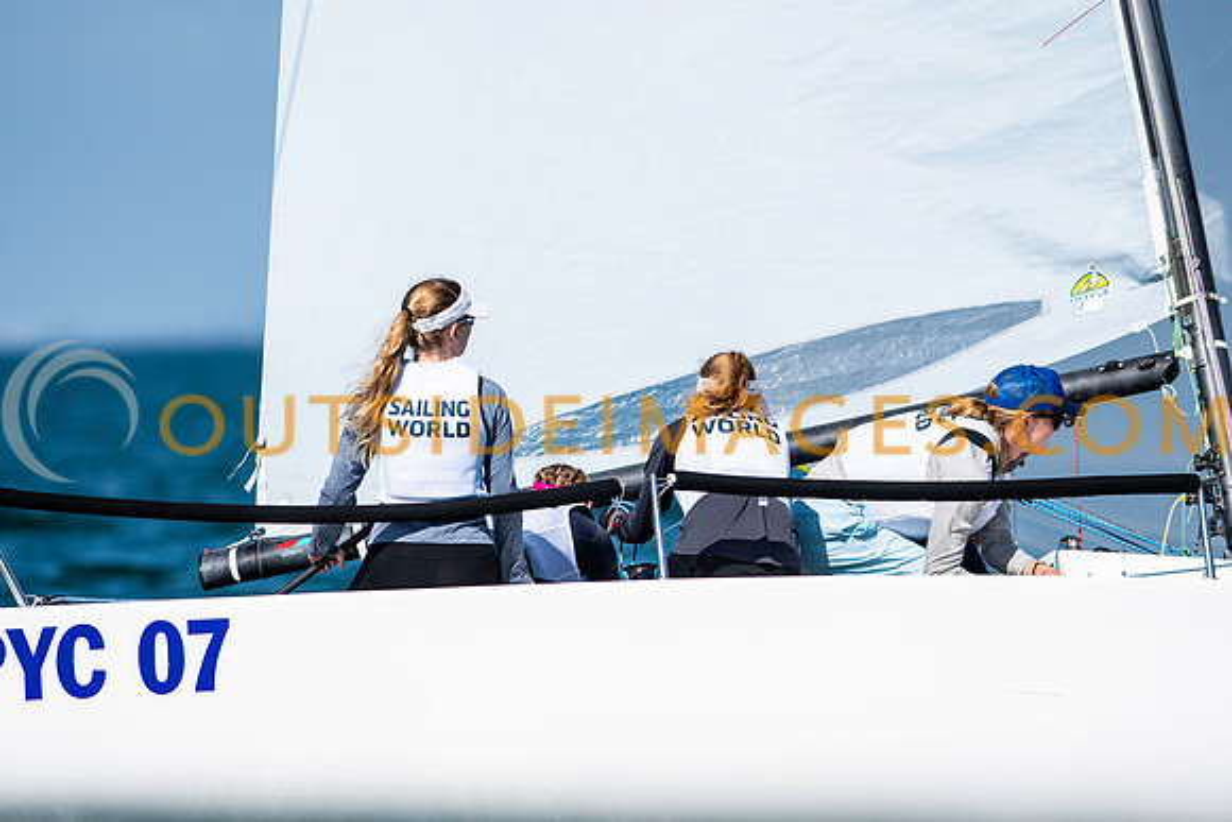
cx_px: 616
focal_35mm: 450
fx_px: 15403
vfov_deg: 3.1
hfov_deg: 4.6
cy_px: 411
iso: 200
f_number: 5
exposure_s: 1/4000
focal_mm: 300
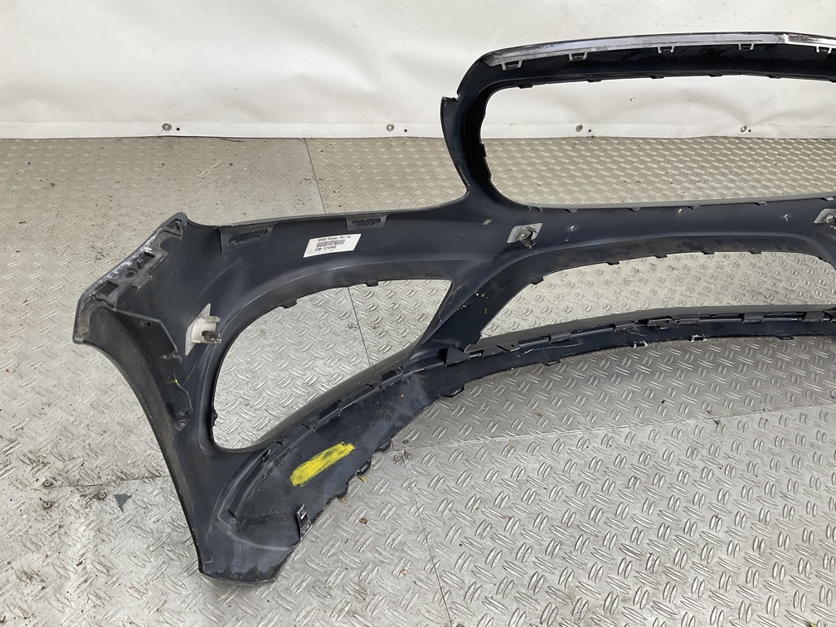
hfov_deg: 61.7
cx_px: 418
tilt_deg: -35.5
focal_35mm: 29
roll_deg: -10.4
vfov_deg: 48.2
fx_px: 700
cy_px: 314
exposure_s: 1/120
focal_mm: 3
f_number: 1.8
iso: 32
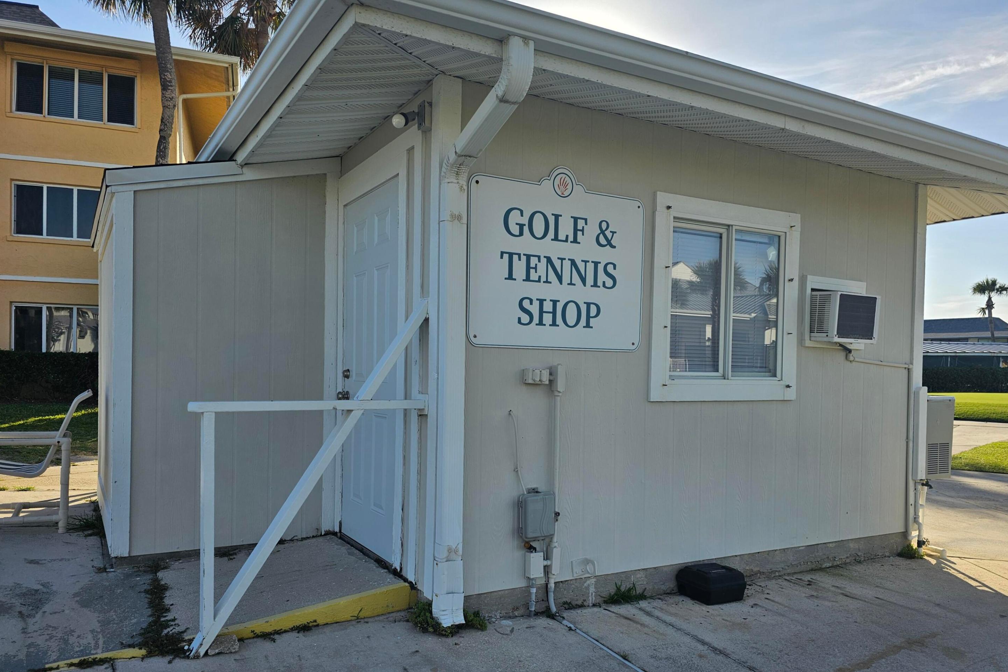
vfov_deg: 53.0
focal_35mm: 24
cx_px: 505
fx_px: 672
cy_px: 374
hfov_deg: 73.7
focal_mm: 6.3
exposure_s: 1/625
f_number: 1.7
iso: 12
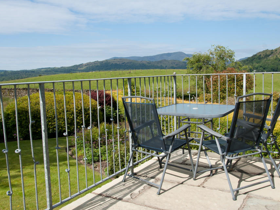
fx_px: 251
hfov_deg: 58.3
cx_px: 136
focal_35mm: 31
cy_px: 103
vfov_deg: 45.5
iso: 100
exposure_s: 1/160
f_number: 10
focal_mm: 18
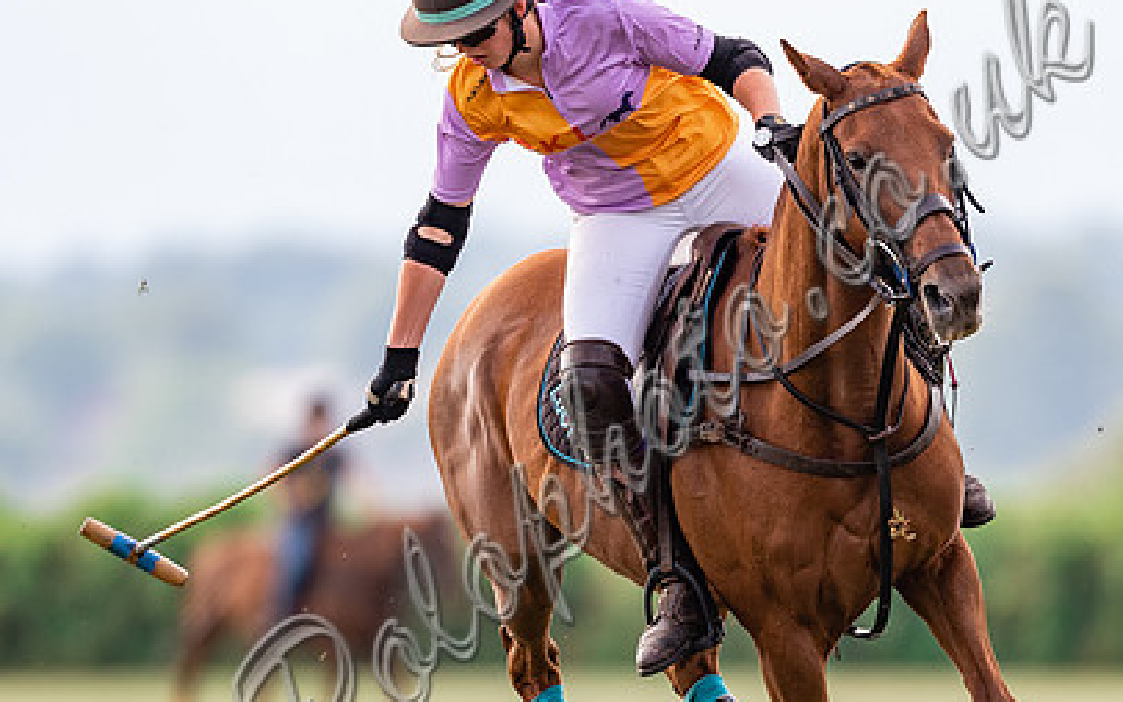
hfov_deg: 2.2
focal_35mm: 966
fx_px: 29573
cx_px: 600
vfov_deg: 1.4
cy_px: 496
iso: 400
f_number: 4
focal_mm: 500
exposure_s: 1/1000
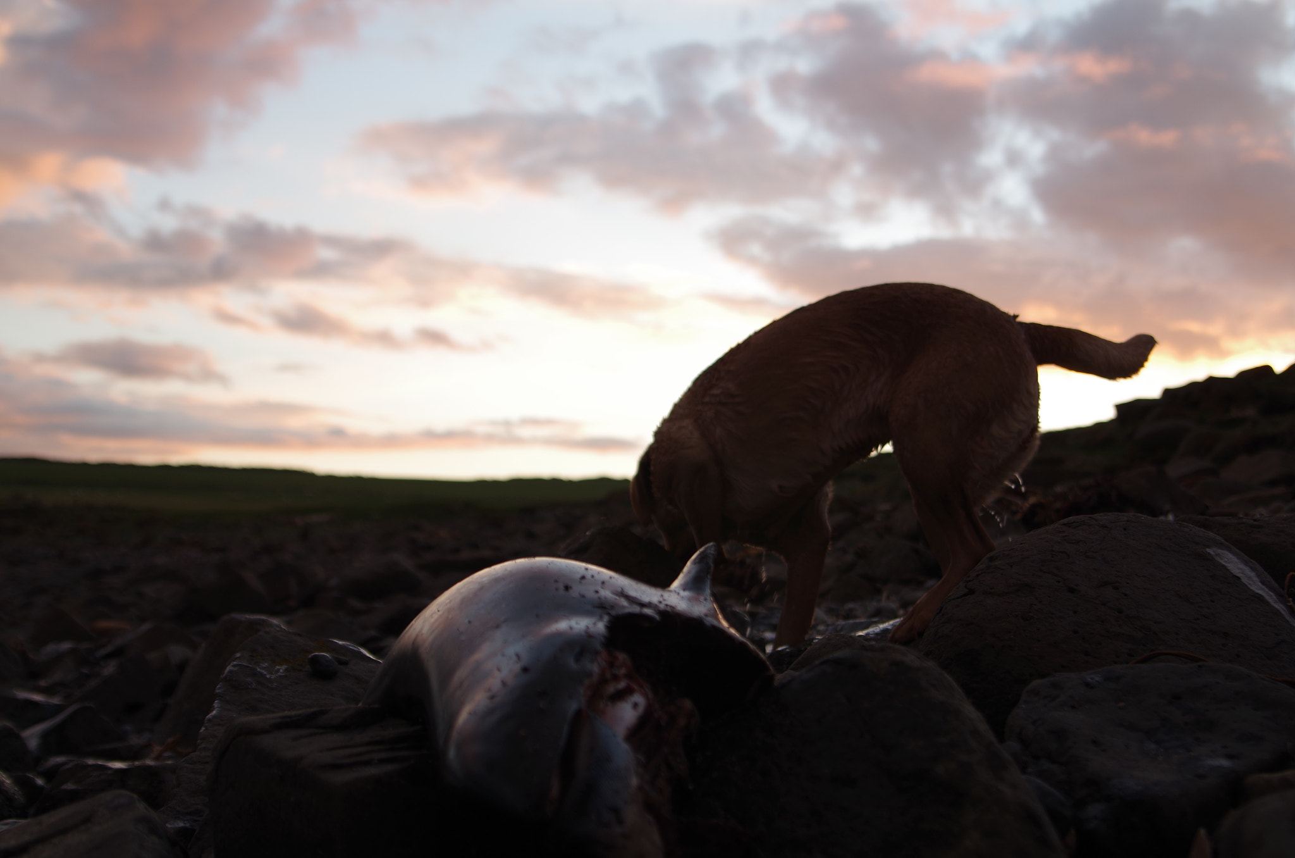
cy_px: 429
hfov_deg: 46.5
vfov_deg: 31.7
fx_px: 1508
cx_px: 648
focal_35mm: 42
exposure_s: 1/125
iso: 100
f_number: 2.8
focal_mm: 28
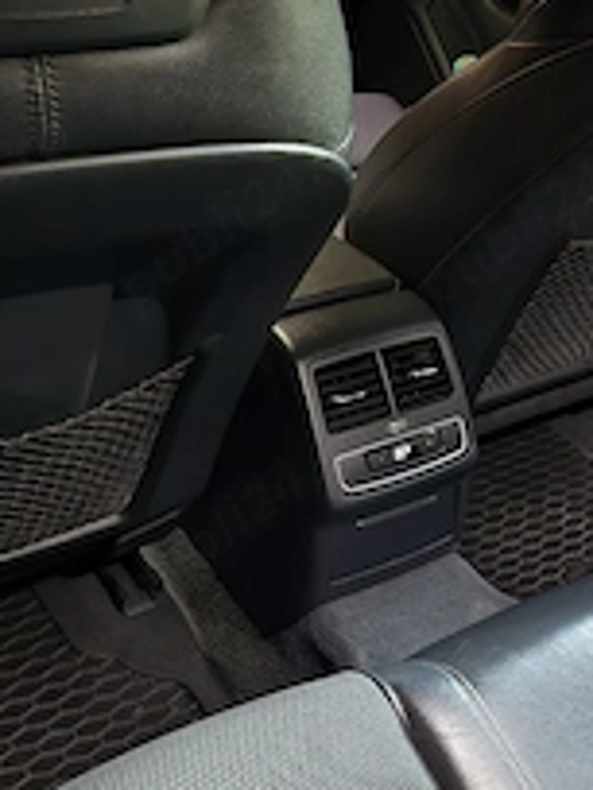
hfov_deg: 32.2
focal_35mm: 45
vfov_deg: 41.2
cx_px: 322
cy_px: 562
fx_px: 1028
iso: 2500
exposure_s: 1/33.3
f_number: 1.8
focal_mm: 5.4
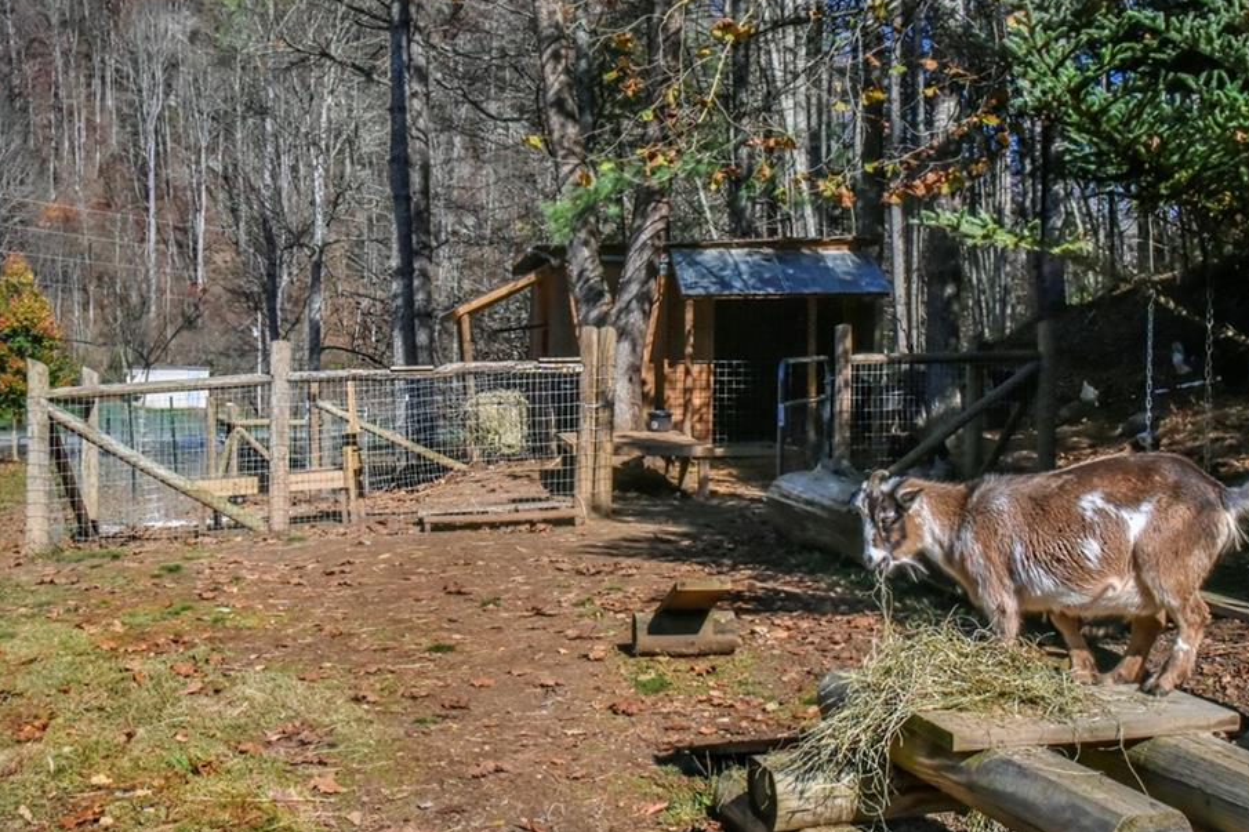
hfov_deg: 45.4
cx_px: 651
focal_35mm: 43
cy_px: 438
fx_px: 1491
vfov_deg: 31.2
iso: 4000
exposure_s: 1/640
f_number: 22
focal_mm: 38
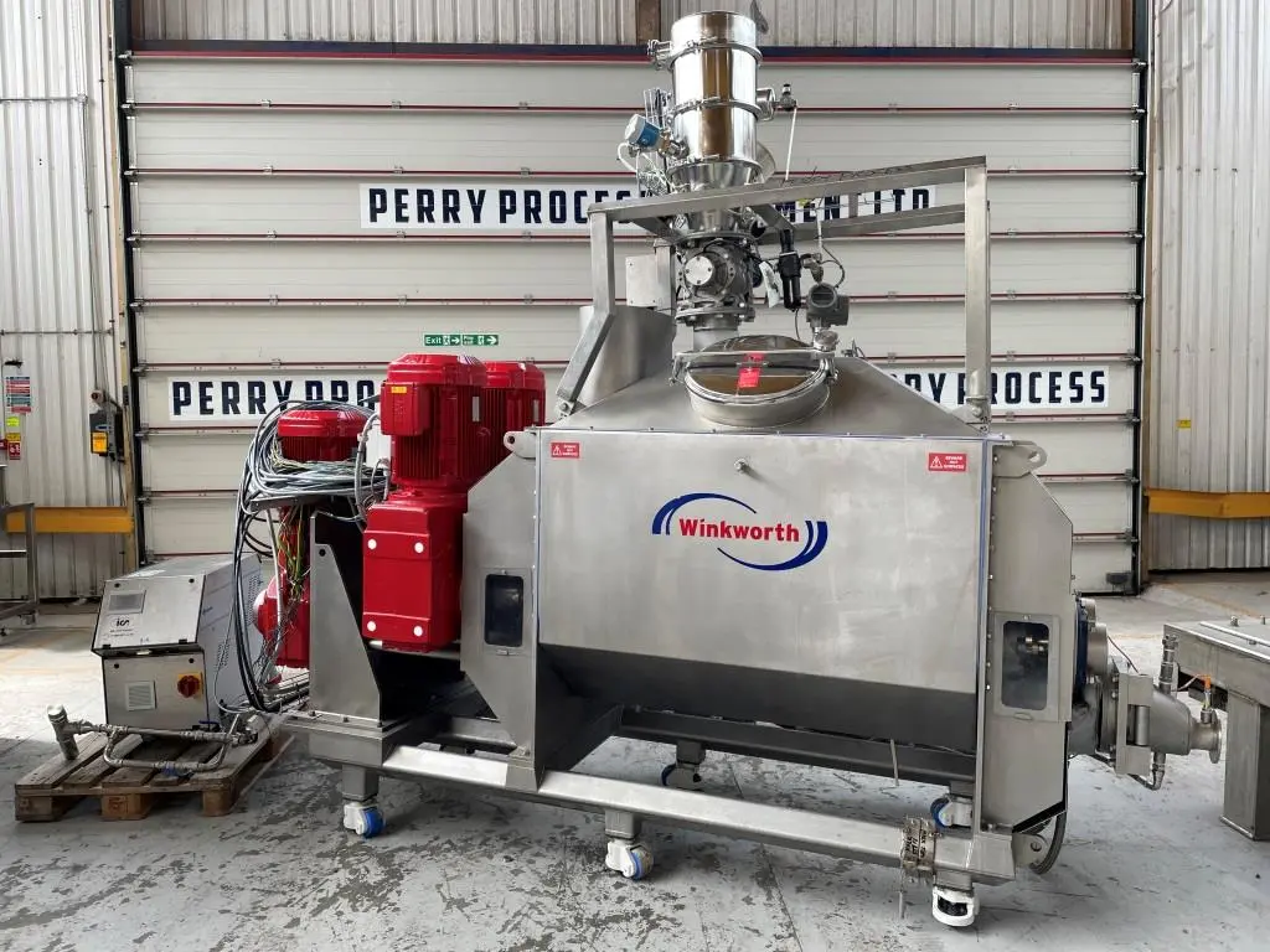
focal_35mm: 26
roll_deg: +1.1
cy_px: 476
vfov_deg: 53.1
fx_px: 954
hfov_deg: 67.3
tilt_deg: -2.9
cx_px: 635
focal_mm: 4.2
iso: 32
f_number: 1.6
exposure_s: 1/121
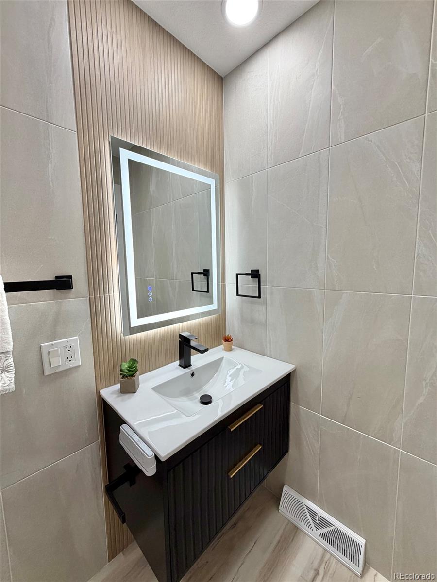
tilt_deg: -6.1
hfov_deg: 85.7
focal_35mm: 14
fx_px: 236
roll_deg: +1.2
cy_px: 291
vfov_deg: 102.1
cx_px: 218
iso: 80
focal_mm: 2.22
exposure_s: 1/121
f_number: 2.2
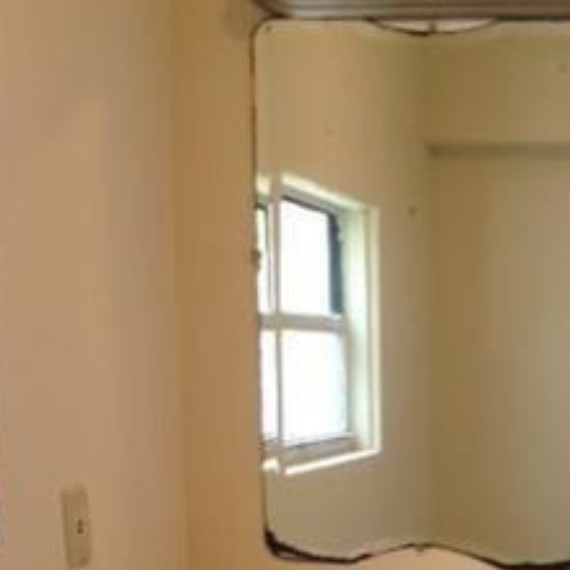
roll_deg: -1.8
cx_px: 573
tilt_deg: -11.6
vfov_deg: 20.6
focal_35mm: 80
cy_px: 630
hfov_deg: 20.9
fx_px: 1490
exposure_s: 1/20
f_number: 2.4
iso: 50
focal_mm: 4.12
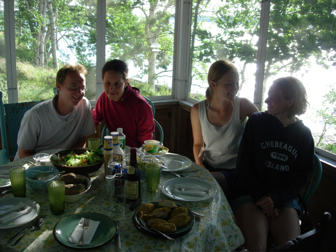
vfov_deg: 37.7
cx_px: 168
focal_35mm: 38
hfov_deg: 49.0
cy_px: 126
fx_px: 369
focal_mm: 7.8
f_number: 2.8
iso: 64
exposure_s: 1/166
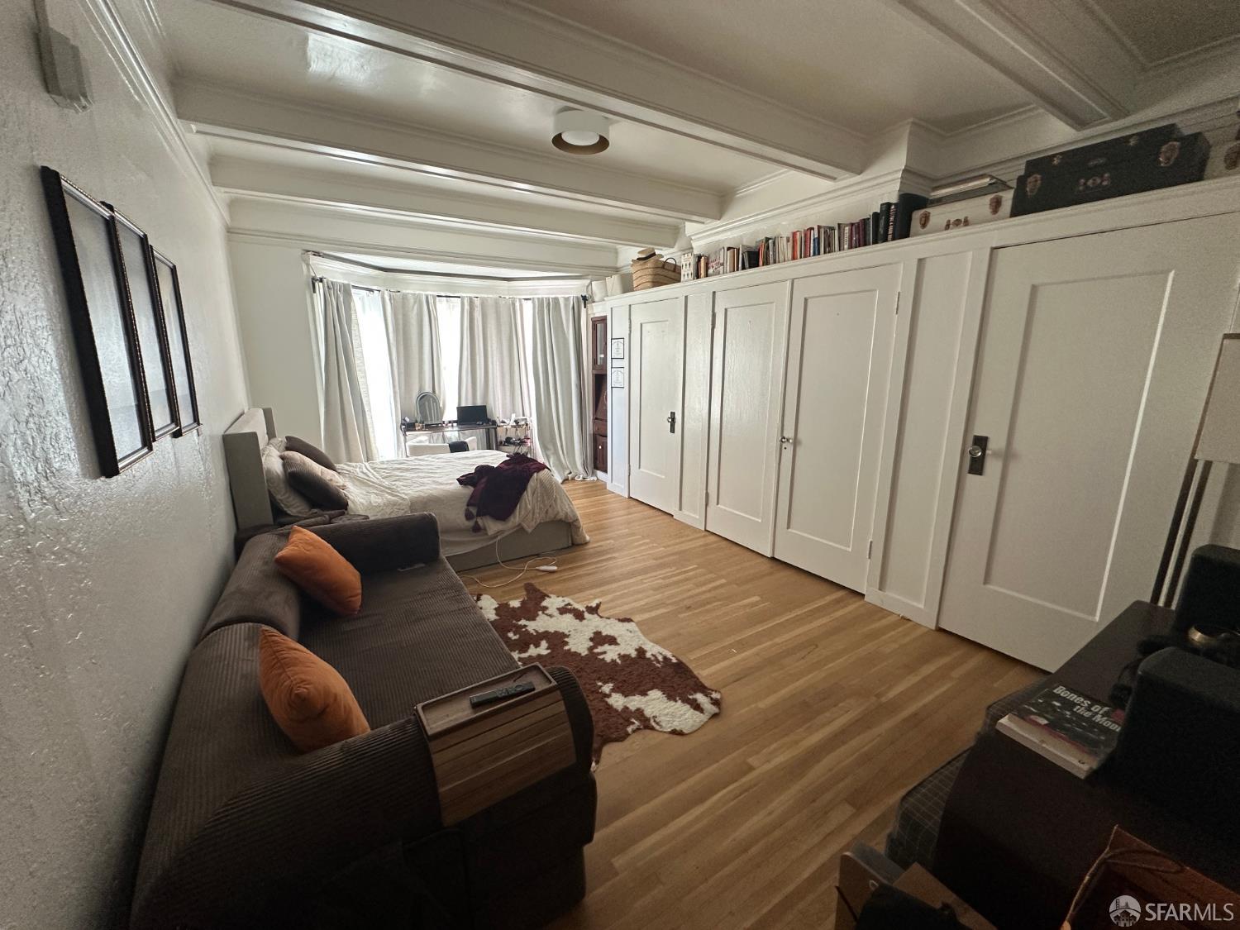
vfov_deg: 85.7
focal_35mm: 14
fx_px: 502
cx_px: 620
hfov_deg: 102.1
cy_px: 465
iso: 200
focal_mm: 2.22
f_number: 2.2
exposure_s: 1/99
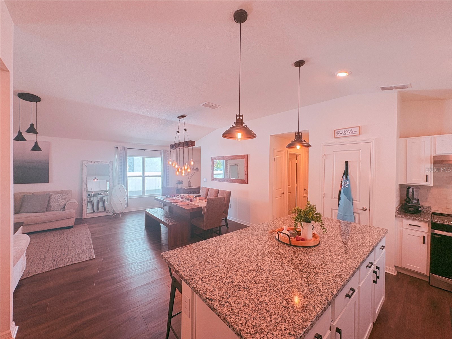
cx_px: 226
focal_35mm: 14
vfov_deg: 85.7
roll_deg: +0.4
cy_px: 170
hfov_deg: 102.1
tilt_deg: +0.1
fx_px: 183
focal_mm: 2.22
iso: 200
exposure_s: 1/120
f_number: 2.2
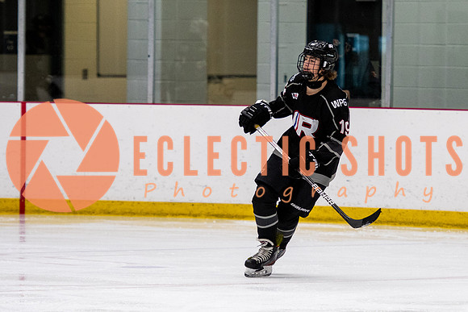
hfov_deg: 5.5
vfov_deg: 3.6
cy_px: 155
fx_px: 4903
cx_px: 295
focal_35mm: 377
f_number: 2.8
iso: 1400
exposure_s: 1/640
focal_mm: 160
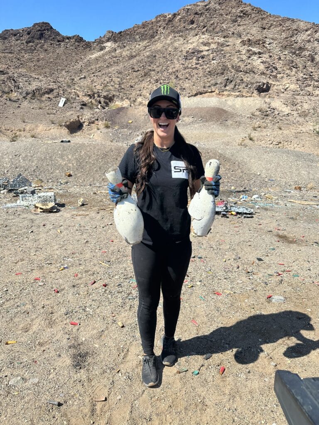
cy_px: 212
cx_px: 160
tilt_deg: -14.4
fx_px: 295
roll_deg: -1.1
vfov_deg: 71.6
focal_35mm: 24
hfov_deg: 56.8
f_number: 1.78
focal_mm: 6.86
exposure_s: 1/4184
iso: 80
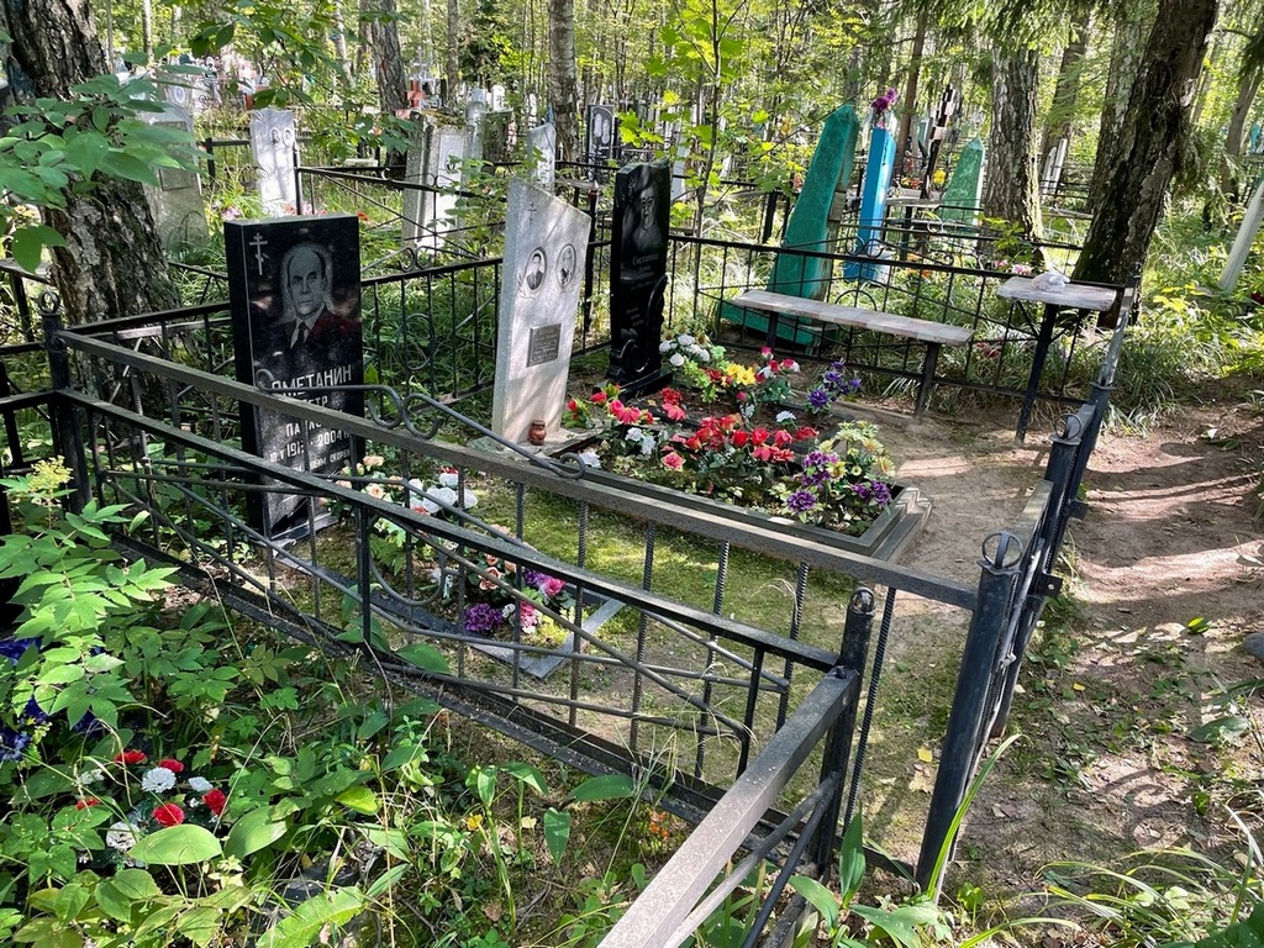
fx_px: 949
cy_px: 474
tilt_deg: -19.9
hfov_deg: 67.3
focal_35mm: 26
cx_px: 632
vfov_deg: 53.1
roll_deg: -3.6
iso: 100
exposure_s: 1/121
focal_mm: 4.2
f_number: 1.6
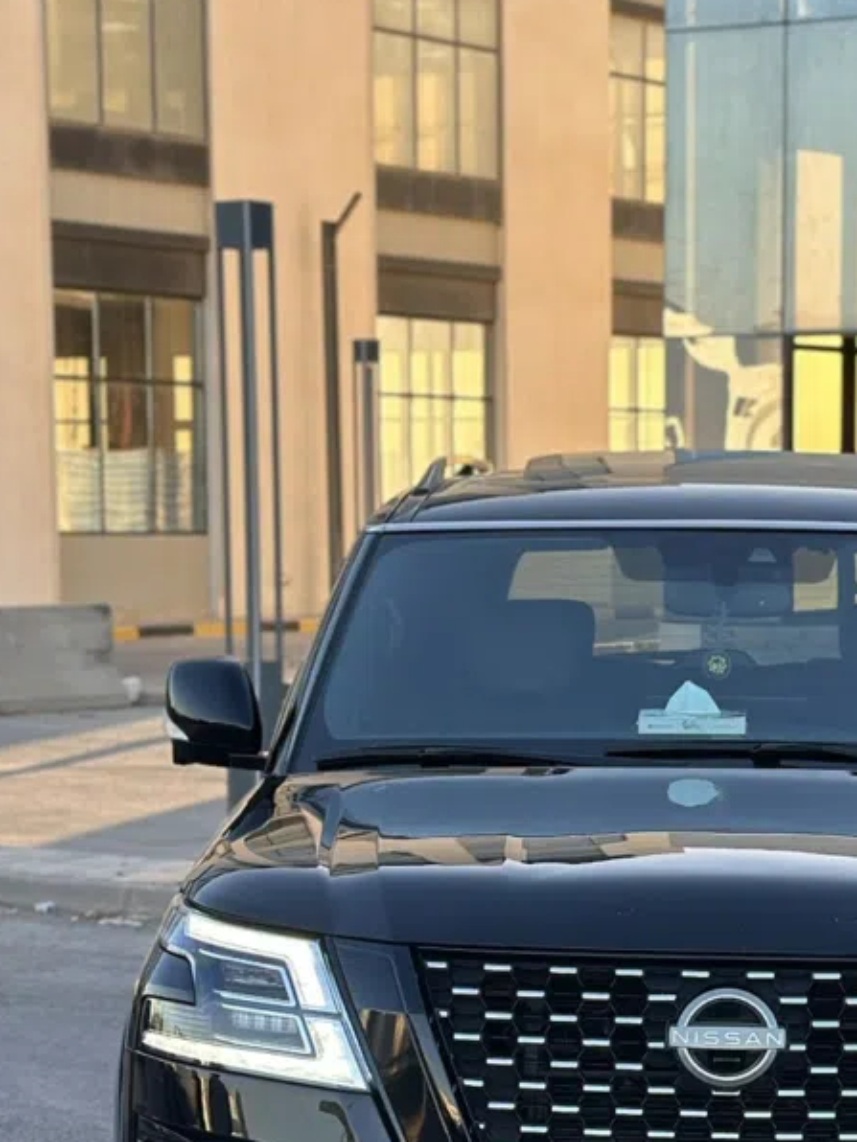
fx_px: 3631
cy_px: 928
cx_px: 730
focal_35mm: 110
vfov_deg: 17.7
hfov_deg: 13.4
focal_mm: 6.86
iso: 80
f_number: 1.78
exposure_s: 1/631
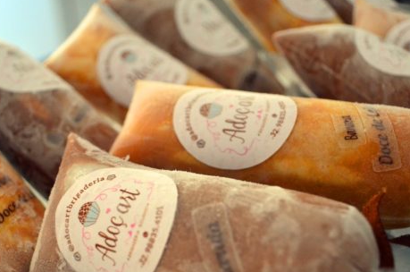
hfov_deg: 40.3
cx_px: 179
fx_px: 557
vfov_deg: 27.3
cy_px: 173
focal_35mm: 49
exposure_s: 1/60
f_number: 3.8
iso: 1250
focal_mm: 20
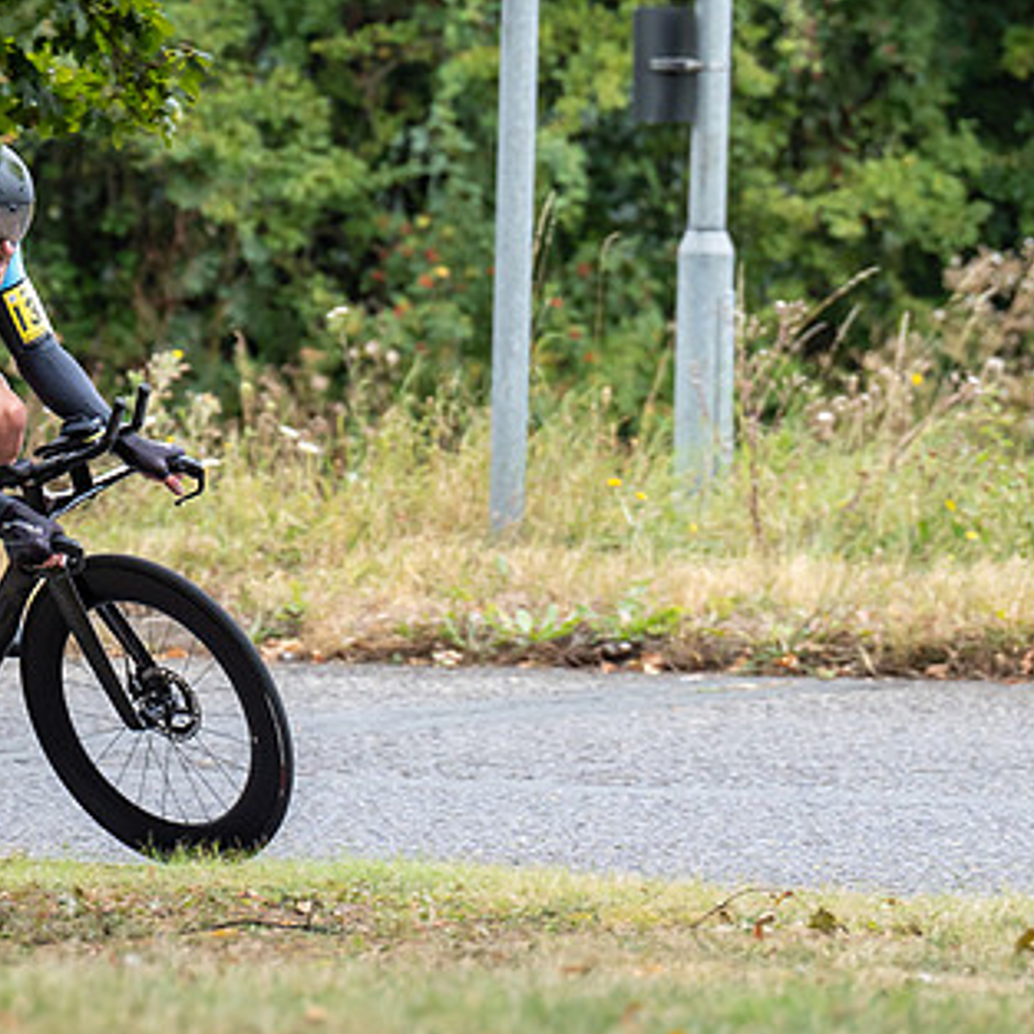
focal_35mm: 502
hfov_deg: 3.5
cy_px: 371
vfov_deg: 3.5
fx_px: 16965
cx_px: 5
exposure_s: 1/1000
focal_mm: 191
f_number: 4
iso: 1000
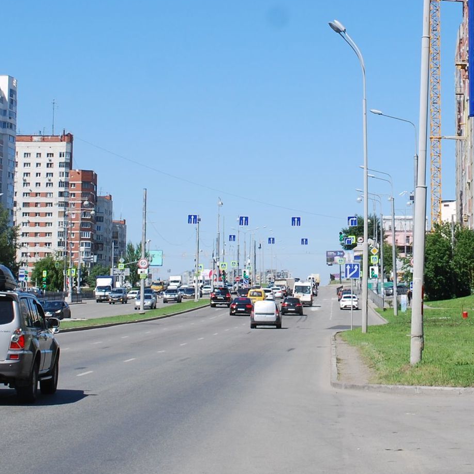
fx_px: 1565
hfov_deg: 17.1
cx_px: 398
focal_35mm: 101
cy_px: 111
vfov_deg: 17.1
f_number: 8
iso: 100
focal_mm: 26
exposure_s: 1/250
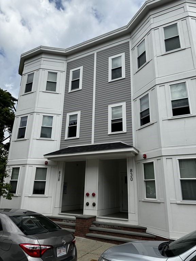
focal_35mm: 24
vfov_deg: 71.6
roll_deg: -1.4
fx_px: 181
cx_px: 98
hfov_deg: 56.8
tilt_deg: +19.3
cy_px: 130
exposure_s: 1/6211
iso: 80
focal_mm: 6.86
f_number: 1.78
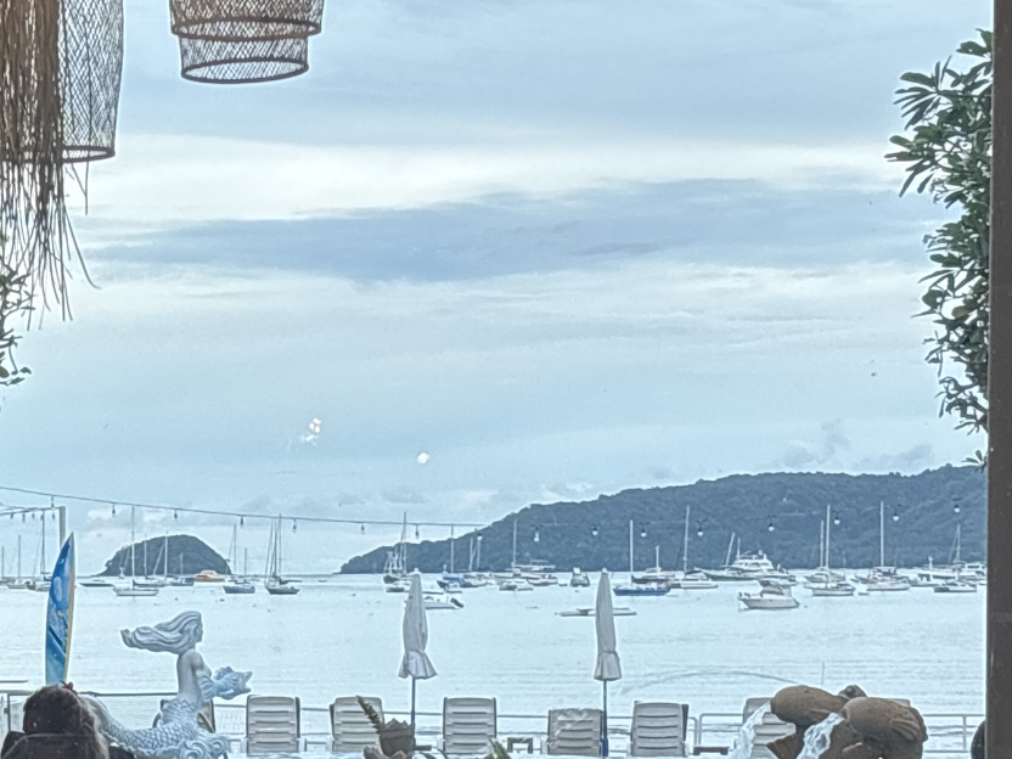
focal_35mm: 125
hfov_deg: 15.6
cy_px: 660
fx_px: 3654
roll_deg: +0.7
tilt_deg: -2.0
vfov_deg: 11.8
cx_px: 89
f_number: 1.6
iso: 40
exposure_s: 1/100
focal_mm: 5.96
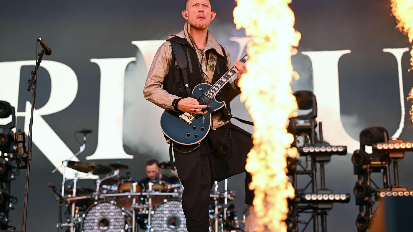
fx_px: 898
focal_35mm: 82
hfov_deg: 25.9
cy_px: 112
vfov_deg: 14.7
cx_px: 206
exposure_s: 1/1600
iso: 640
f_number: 2.8
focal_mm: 78
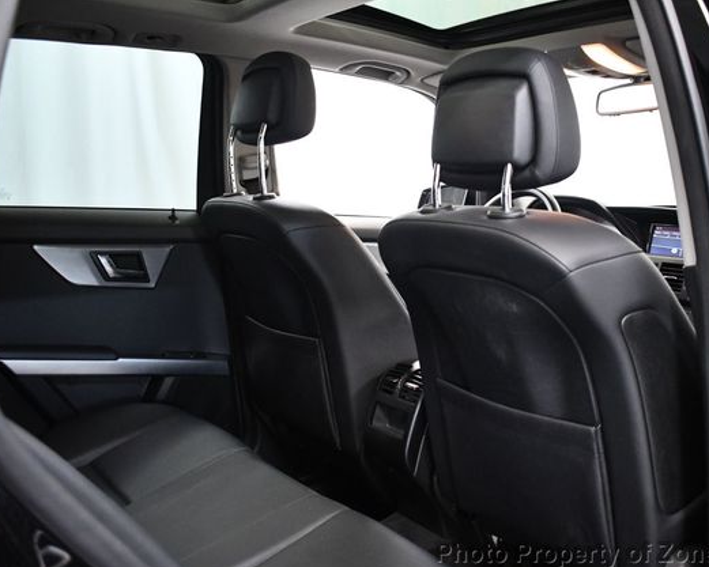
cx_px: 419
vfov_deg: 39.2
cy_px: 288
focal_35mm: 38
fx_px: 798
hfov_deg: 47.7
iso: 4000
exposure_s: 1/60
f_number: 3.8
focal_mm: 22
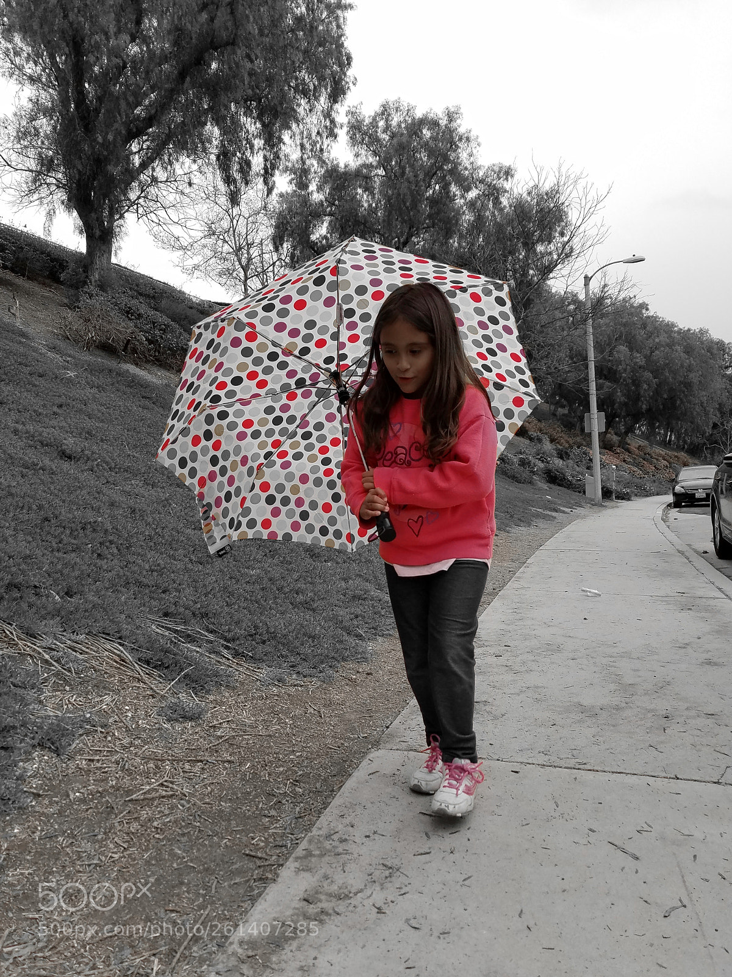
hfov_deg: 53.1
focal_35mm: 26
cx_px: 366
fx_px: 733
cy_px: 488
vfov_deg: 67.3
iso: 50
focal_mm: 4.2
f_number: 1.7
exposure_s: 1/367
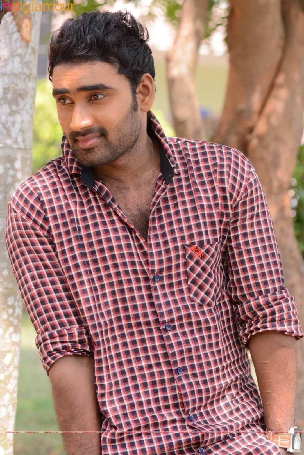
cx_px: 147
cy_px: 249
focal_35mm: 102
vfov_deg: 20.0
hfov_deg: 13.4
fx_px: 1291
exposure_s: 1/320
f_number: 5
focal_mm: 92
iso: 250
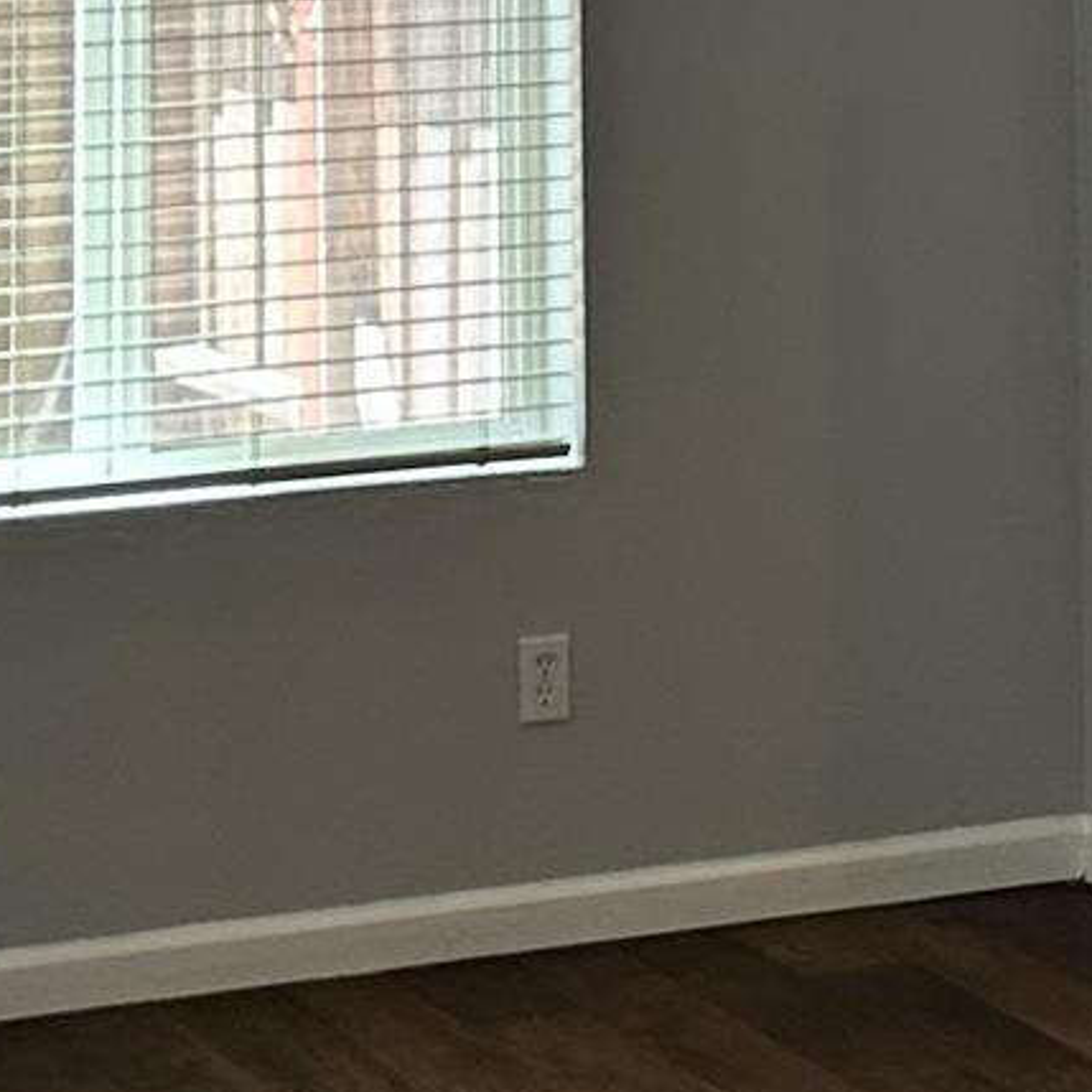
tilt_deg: +2.4
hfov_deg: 11.4
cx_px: 1107
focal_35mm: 152
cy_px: -540
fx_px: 5425
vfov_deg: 11.1
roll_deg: +0.2
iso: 100
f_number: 1.78
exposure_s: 1/120
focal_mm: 6.86
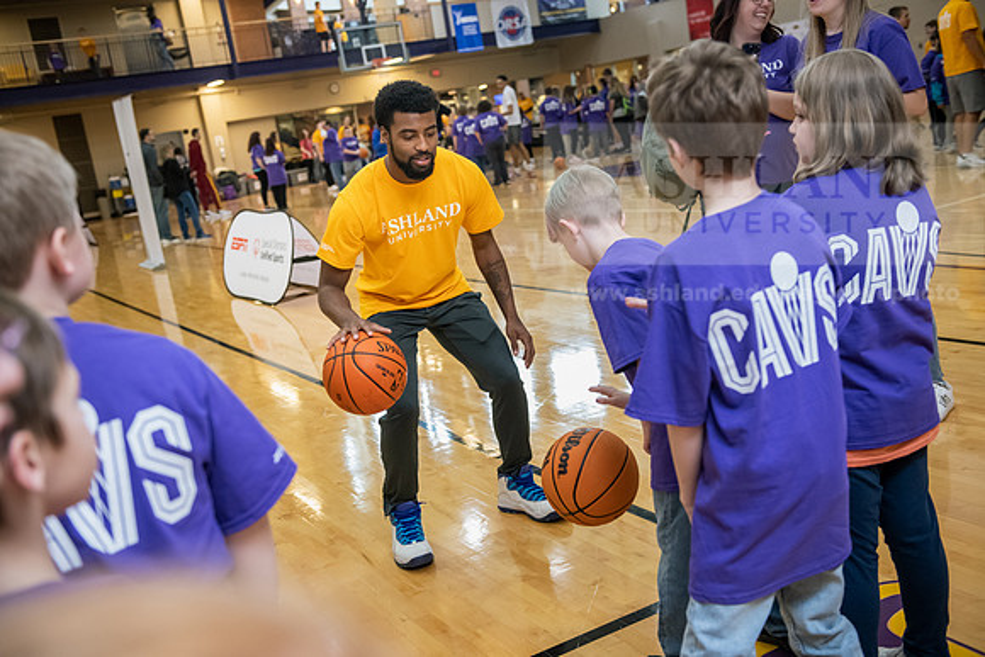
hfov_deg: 48.4
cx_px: 492
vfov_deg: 33.4
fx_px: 1095
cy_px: 328
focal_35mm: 40
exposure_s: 1/200
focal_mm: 40
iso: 3200
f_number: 3.5
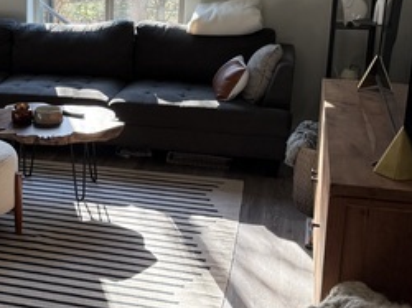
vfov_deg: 22.8
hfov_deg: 28.9
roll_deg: +0.4
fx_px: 761
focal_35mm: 64
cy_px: 104
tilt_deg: -13.6
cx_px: 29
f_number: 1.78
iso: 160
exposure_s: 1/154
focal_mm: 6.76
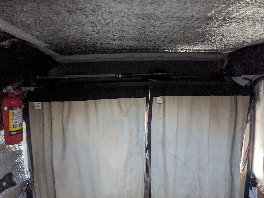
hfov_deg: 94.4
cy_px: 99
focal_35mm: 16
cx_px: 132
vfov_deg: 78.2
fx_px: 122
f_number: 2.2
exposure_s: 1/23.8
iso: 795
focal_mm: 2.35
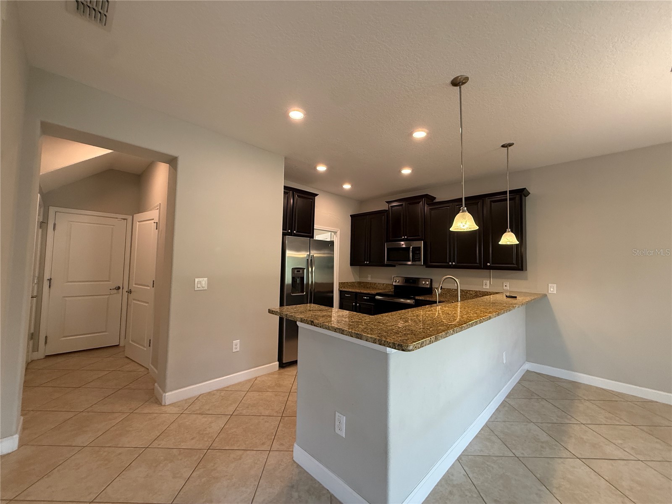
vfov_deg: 85.7
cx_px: 336
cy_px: 252
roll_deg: -1.3
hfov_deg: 102.1
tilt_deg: +3.2
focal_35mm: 14
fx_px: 272
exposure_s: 1/120
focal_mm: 2.22
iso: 320
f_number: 2.2
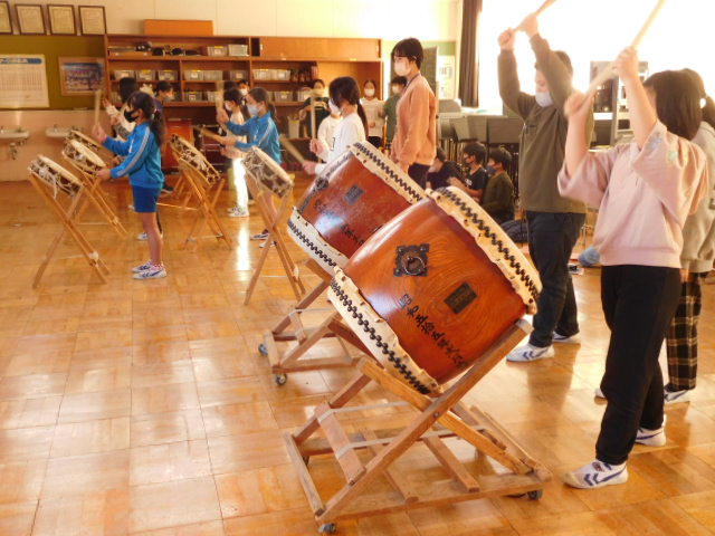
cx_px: 358
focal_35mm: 35
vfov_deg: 40.7
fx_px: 723
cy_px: 268
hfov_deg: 52.6
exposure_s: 1/30
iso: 320
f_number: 3.8
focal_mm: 6.2
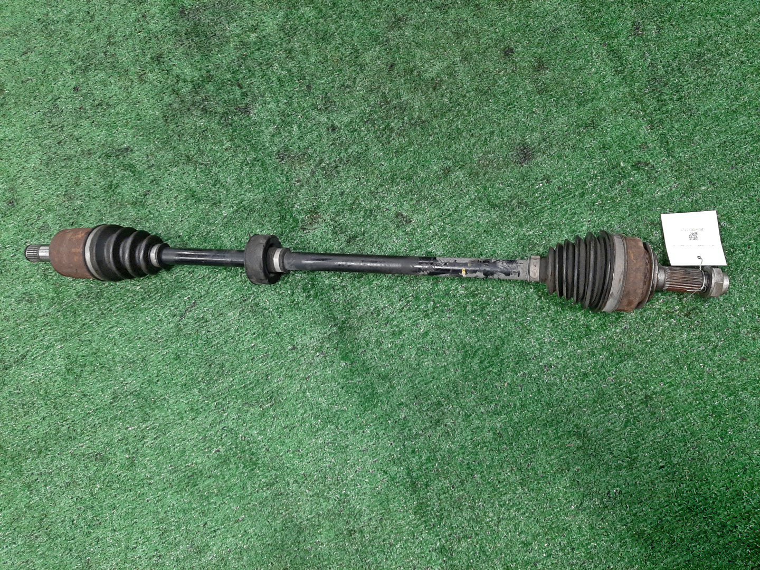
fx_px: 571
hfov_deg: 67.3
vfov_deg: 53.1
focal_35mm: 26
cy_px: 285
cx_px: 380
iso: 240
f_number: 1.7
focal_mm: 3.93
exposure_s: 1/50
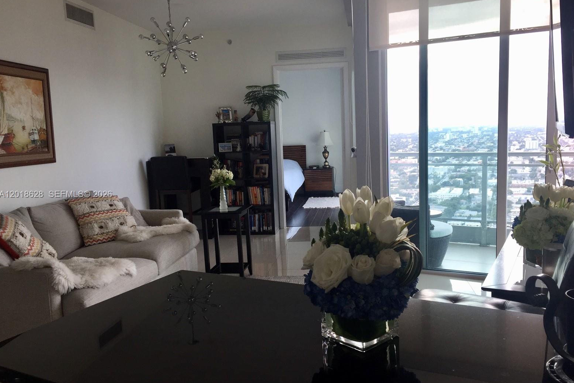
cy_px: 195
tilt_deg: -8.2
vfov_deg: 42.3
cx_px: 292
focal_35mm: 31
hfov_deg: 60.3
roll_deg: +1.9
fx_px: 494
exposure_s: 1/60
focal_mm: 4.15
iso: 32
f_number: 2.2
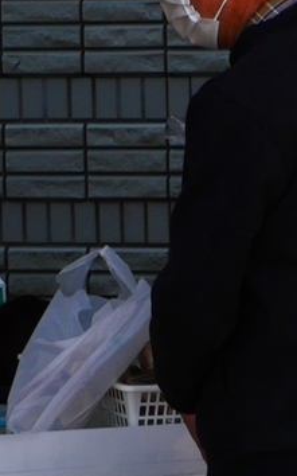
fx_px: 3849
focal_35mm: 297
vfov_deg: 7.0
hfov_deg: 4.4
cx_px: 493
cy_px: 690
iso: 200
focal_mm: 31
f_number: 8
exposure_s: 1/250
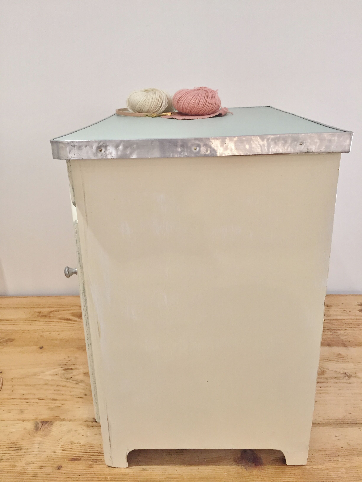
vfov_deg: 61.7
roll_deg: +0.1
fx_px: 404
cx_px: 181
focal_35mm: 29
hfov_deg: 48.2
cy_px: 241
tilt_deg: -18.9
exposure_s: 1/33
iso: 125
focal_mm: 4.15
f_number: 2.2
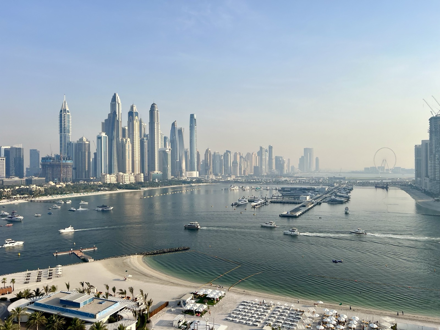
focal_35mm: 26
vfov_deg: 53.1
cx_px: 220
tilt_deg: +0.4
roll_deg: +1.3
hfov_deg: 67.3
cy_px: 165
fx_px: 330
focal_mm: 5.7
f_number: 1.5
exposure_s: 1/4115
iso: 50
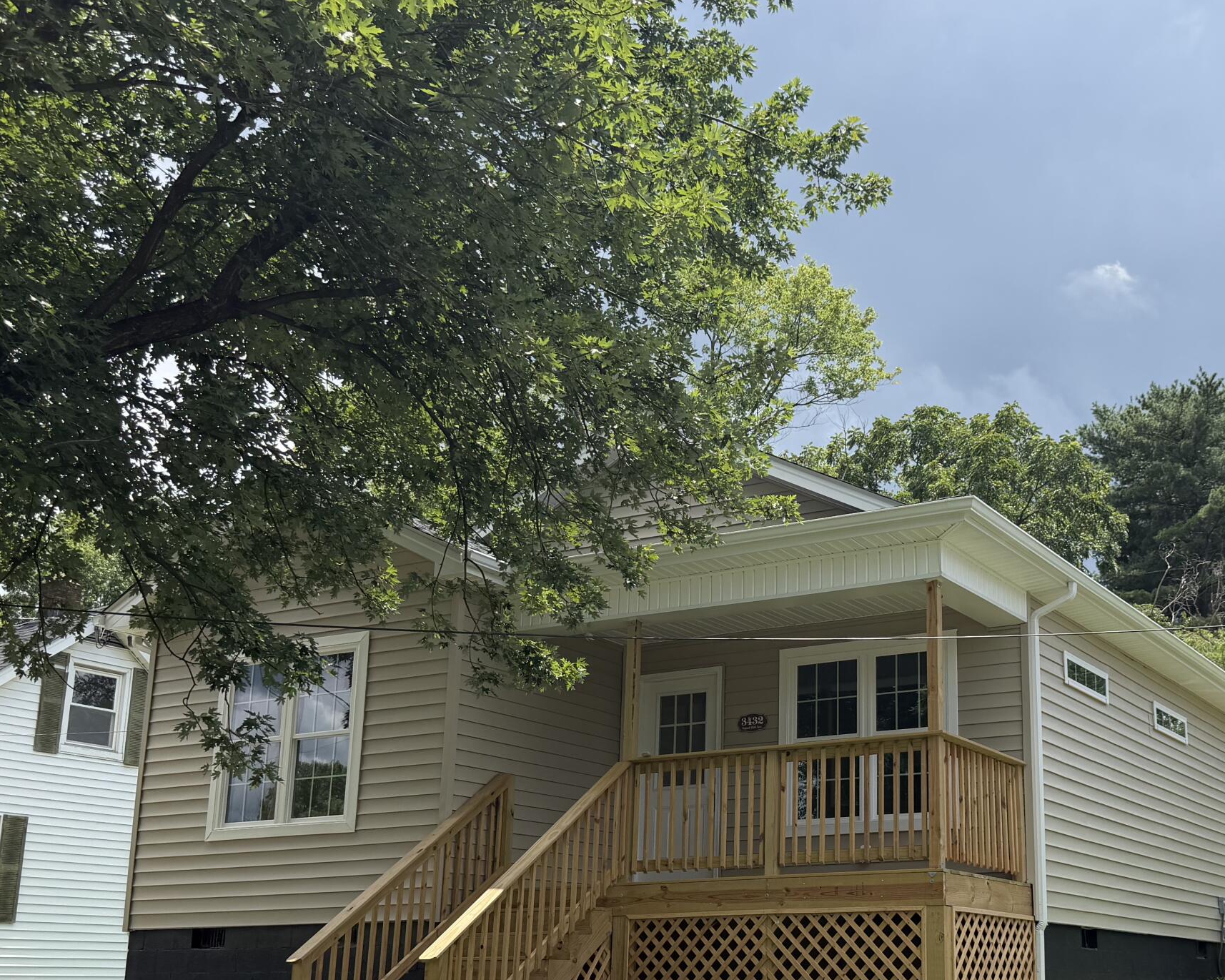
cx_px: 830
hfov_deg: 44.1
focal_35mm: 41
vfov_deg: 36.2
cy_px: 631
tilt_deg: +12.6
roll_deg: -0.1
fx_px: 1486
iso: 80
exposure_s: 1/3584
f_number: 1.78
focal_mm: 6.76
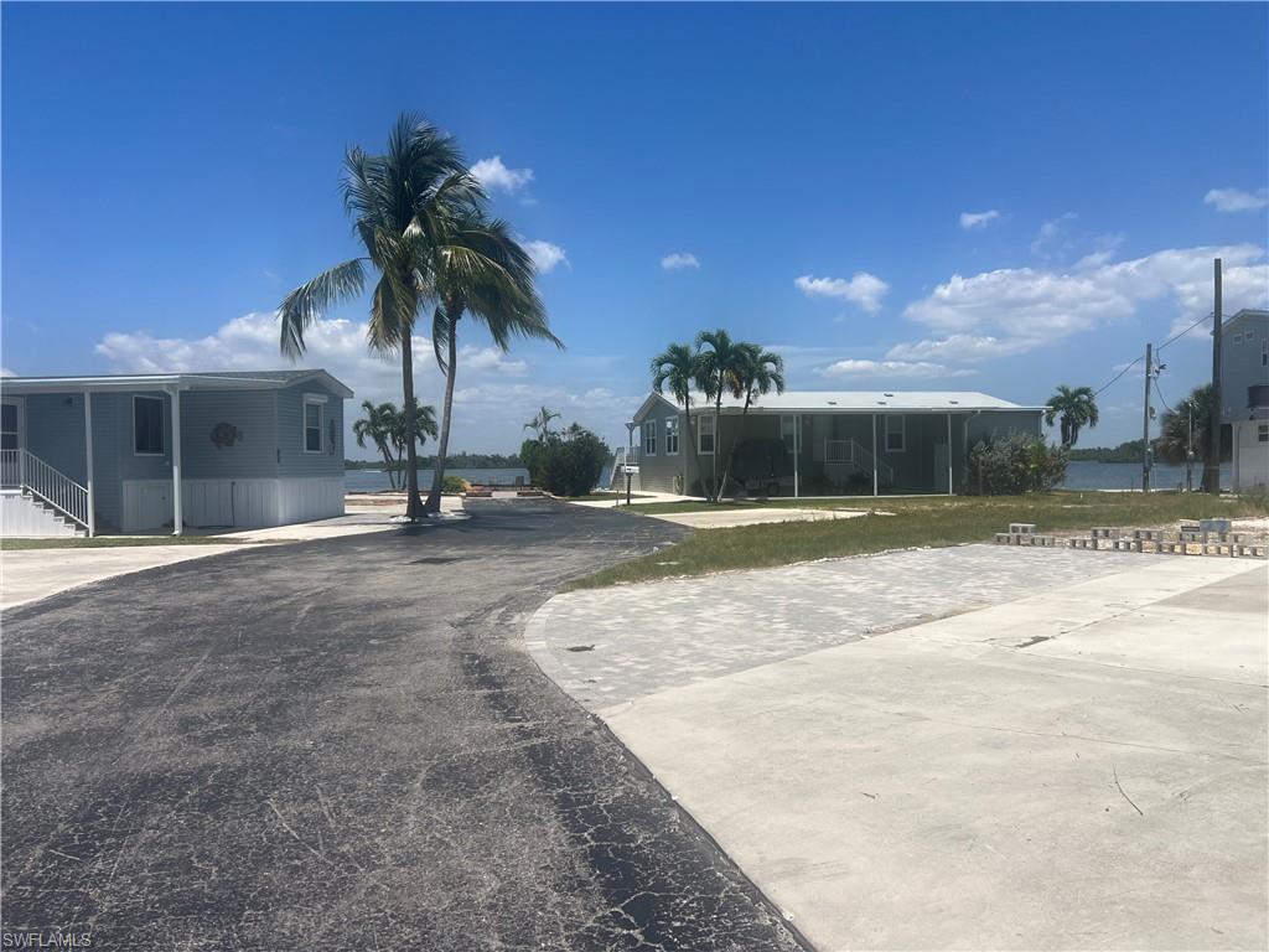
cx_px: 634
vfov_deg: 53.1
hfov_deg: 67.3
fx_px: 953
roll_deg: +0.5
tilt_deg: -2.0
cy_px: 476
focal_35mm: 26
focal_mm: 5.7
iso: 50
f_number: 1.5
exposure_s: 1/8000
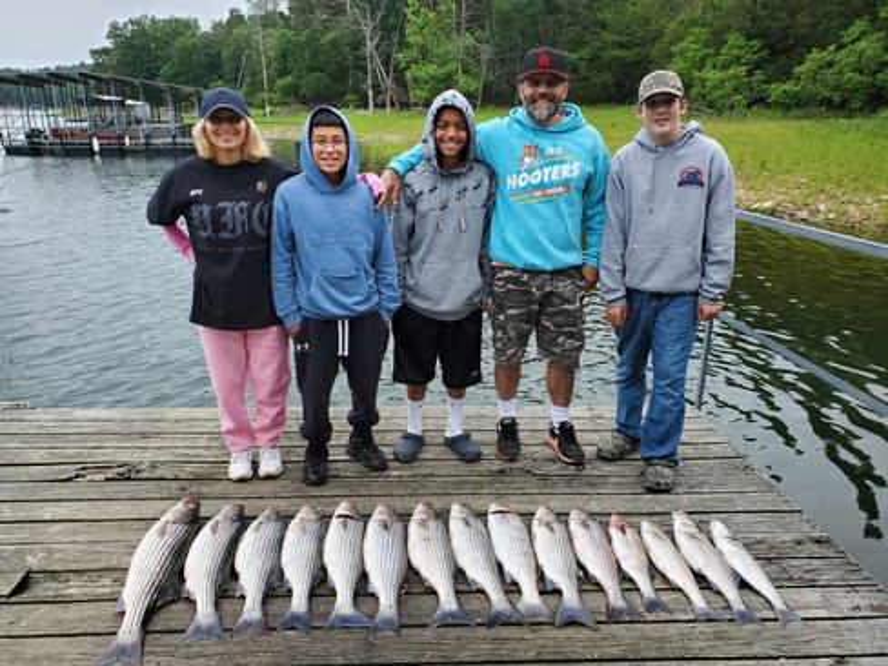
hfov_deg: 67.3
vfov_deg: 53.1
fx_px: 667
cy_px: 333
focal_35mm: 26
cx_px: 444
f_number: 2.4
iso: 50
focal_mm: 4.3
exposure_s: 1/536
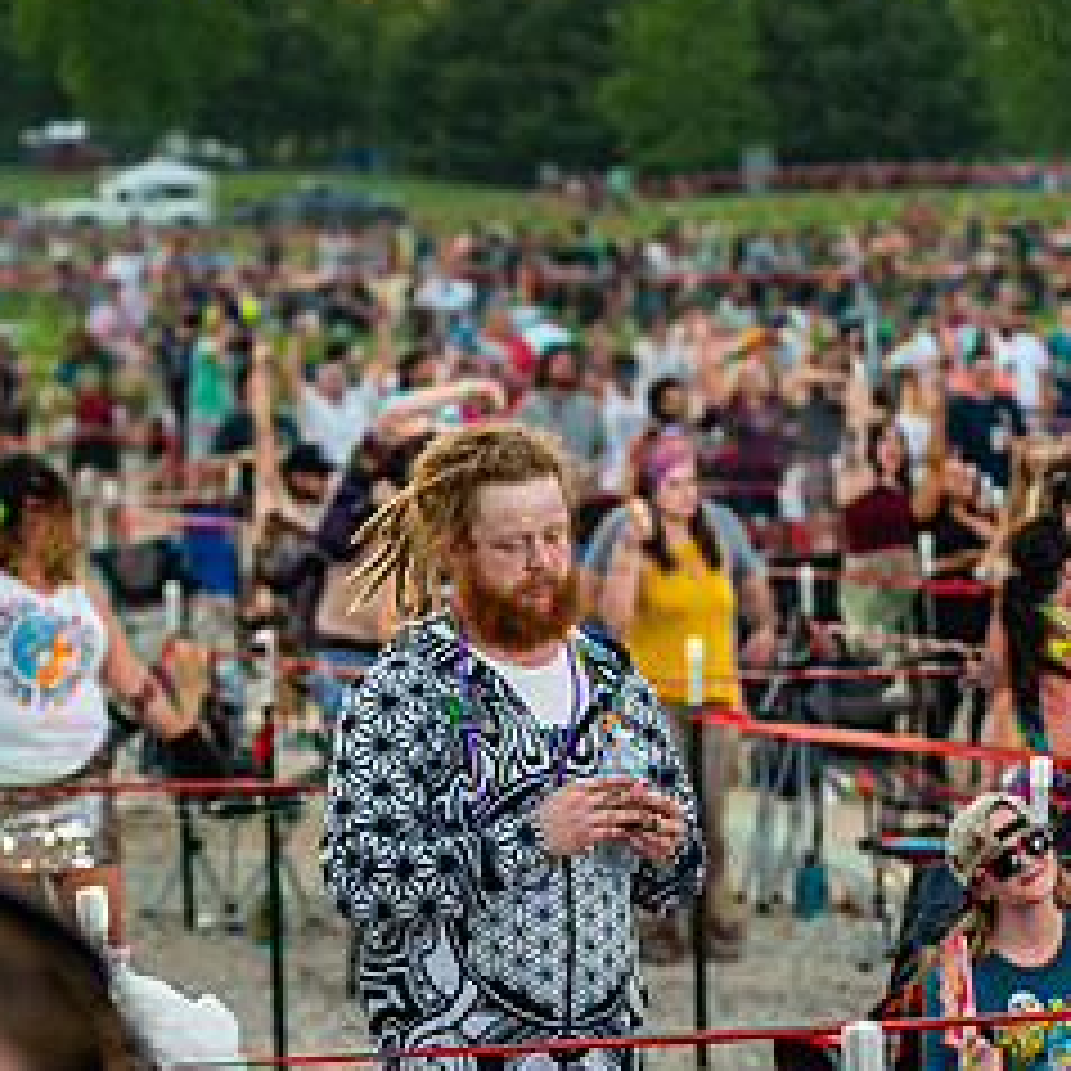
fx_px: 5076
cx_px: 603
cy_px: 659
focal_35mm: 145
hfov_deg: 12.0
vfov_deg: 12.0
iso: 500
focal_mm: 70
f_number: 2.8
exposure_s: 1/320
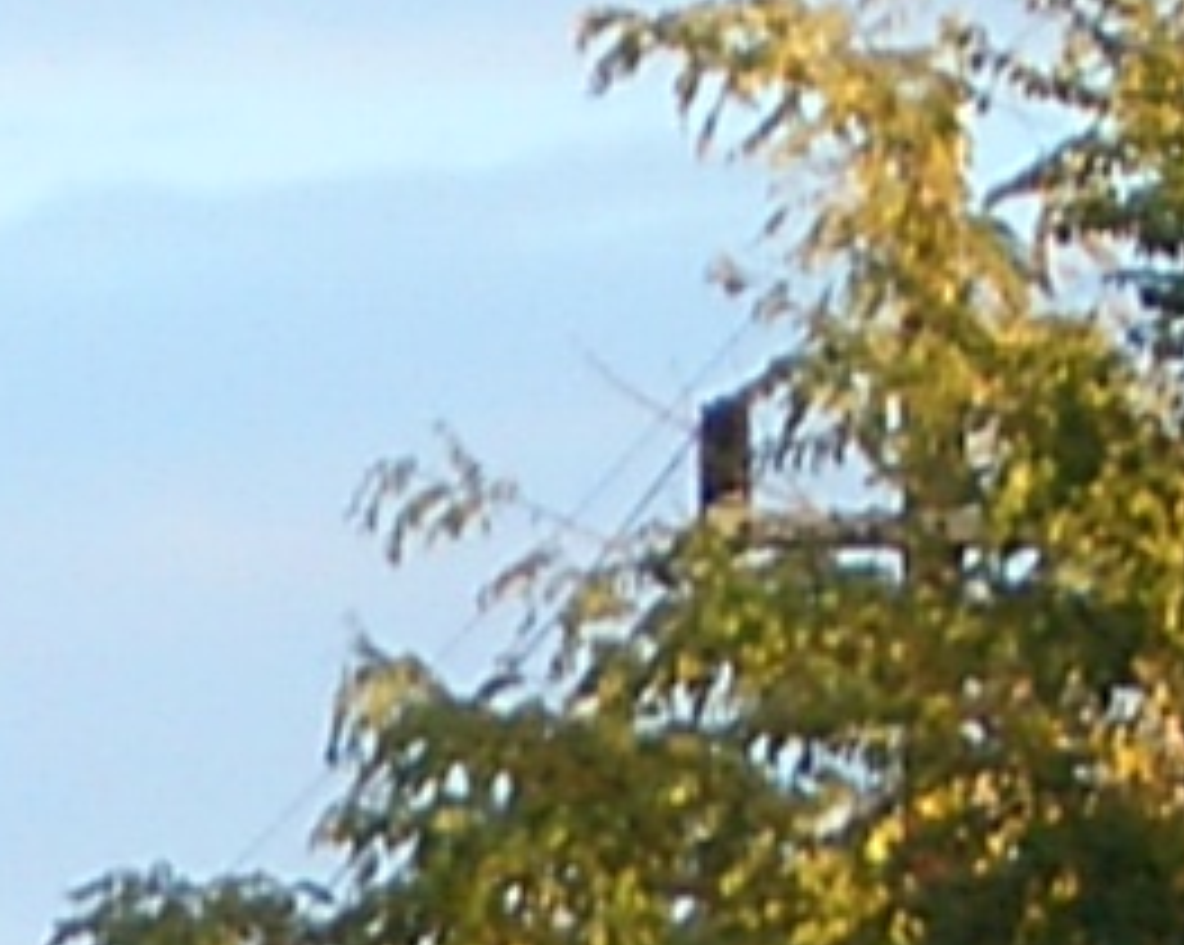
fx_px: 23461
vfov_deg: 2.3
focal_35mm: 670
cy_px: 2372
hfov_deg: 2.9
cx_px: -1994
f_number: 4.4
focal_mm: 14.6
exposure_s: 1/100
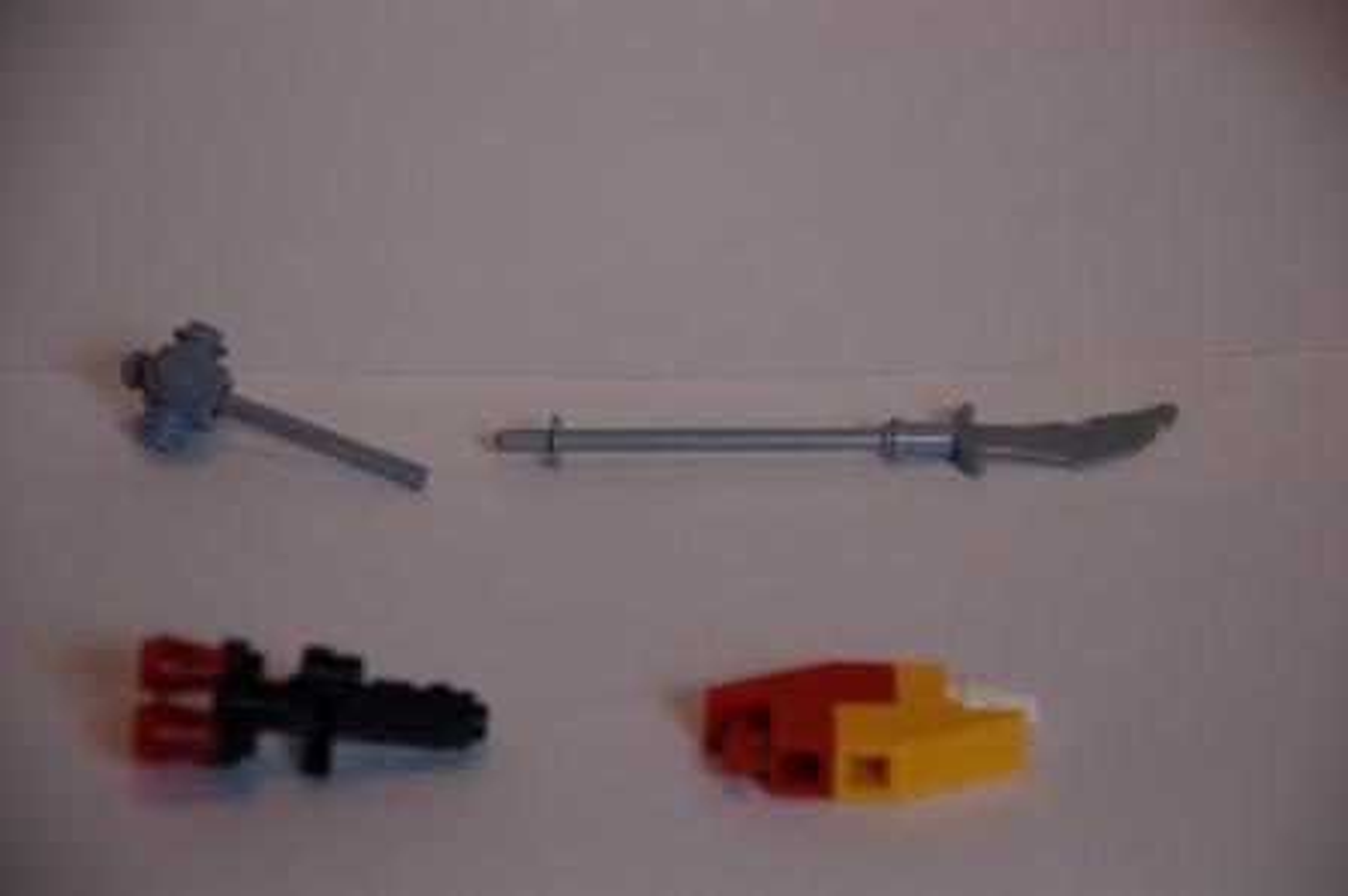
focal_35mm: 158
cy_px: 448
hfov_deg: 13.0
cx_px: 674
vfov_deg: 8.7
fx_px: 5893
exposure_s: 1/125
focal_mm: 105
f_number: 5.6
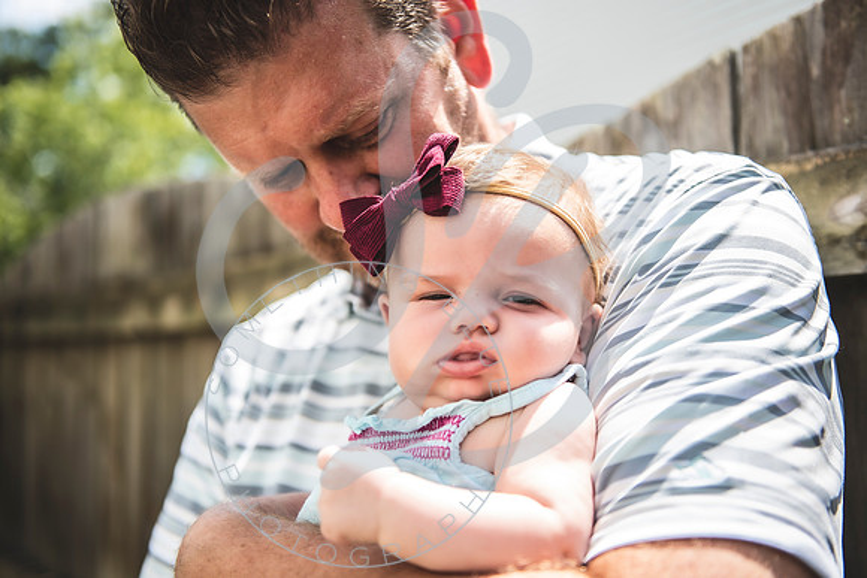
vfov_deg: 30.7
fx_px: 1052
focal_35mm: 44
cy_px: 289
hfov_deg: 44.8
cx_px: 446
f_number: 2.8
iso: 100
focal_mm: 42
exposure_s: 1/800
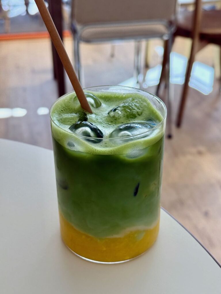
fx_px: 409
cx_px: 110
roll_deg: +0.6
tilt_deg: -30.8
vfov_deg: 39.7
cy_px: 147
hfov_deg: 30.3
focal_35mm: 48
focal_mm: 6.76
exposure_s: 1/386
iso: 64
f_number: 1.78
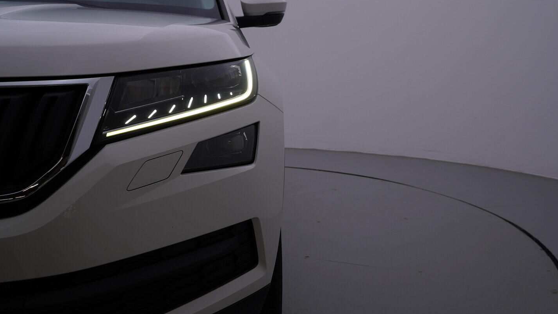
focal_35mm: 38
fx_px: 562
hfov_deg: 52.8
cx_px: 278
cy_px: 135
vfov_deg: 31.2
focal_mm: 24
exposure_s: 1/160
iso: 125
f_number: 5.6
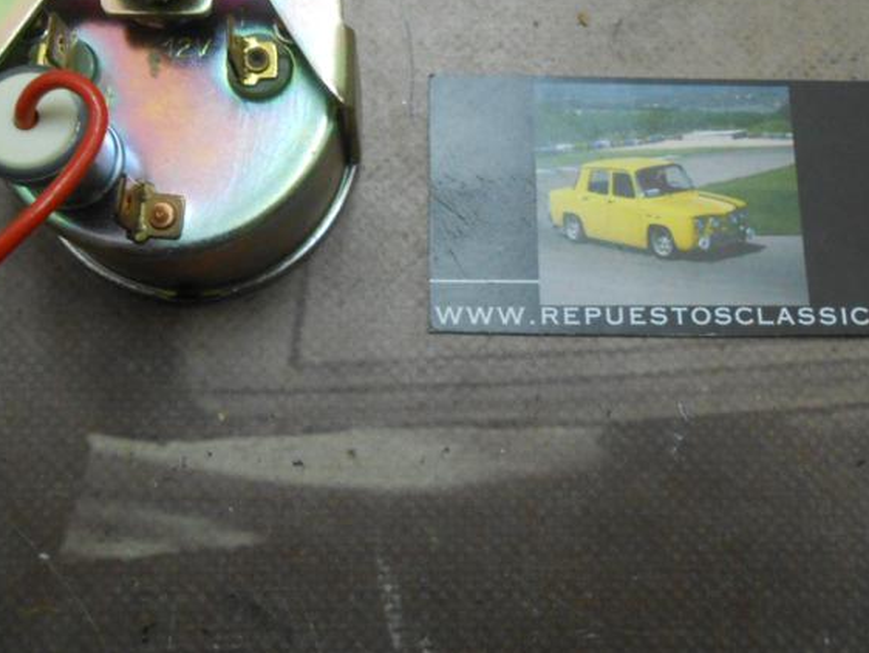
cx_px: 427
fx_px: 929
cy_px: 197
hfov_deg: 50.1
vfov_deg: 38.1
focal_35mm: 37
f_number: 3.5
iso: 400
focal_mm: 4.6
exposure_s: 1/30
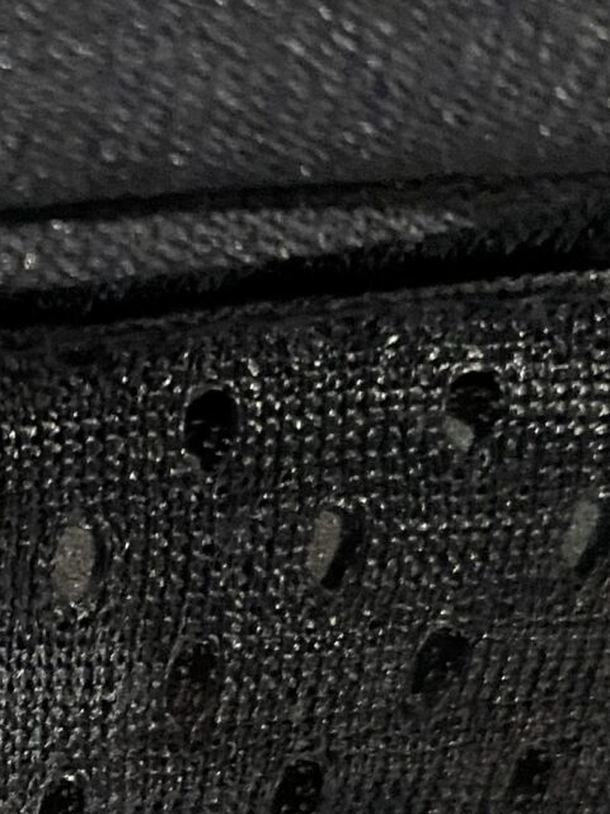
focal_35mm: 100
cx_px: -438
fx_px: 2350
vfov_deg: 19.1
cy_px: 822
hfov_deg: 13.5
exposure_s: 1/25
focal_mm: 4.25
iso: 800
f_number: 1.8
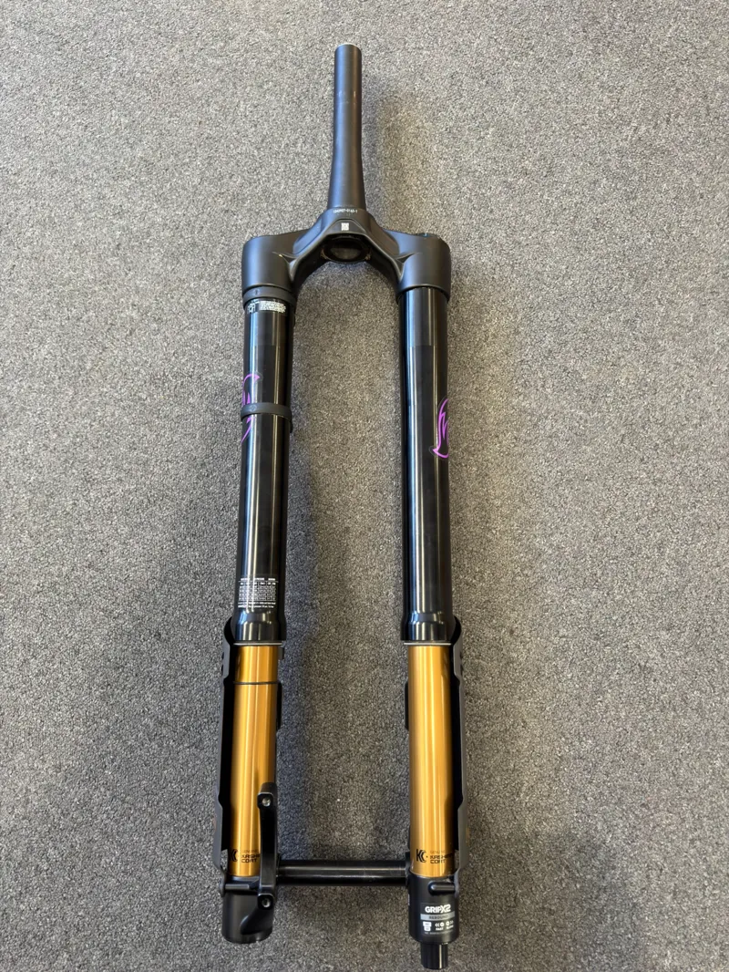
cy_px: 486
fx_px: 674
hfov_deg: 56.8
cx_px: 364
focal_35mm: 24
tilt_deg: -78.4
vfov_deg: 71.6
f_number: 1.78
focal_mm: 6.76
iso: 160
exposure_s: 1/50
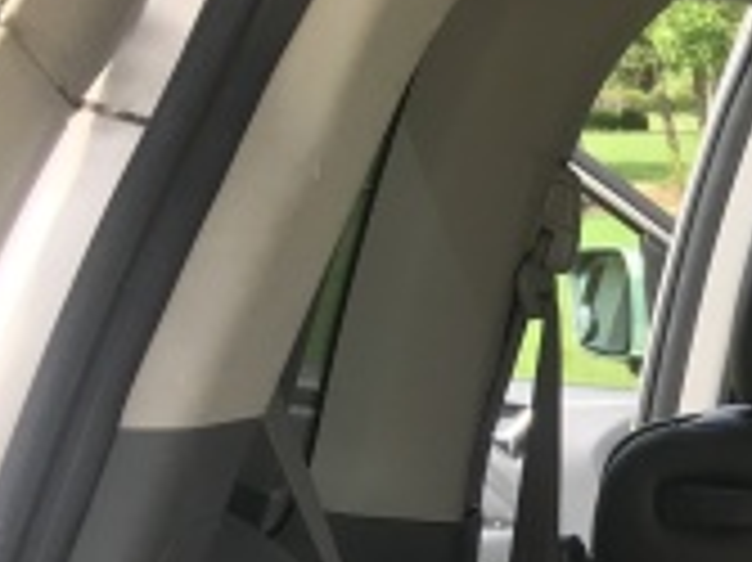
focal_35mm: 139
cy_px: 1205
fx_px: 3017
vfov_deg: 9.8
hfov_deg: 12.7
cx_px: 1445
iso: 25
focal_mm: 4.15
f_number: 2.2
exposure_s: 1/371
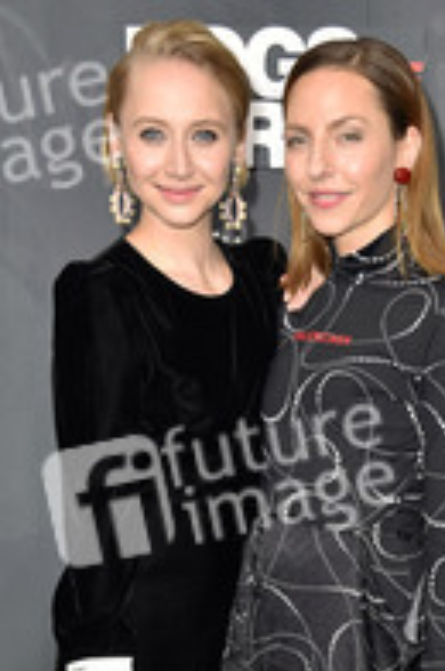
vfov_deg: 20.3
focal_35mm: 98
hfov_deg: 13.9
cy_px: 657
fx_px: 1823
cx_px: 318
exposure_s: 1/200
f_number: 5.6
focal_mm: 48
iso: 250
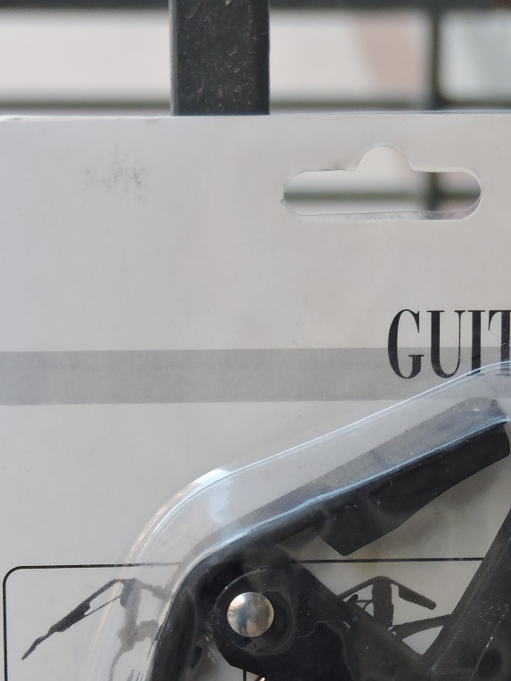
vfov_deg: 10.4
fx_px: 3740
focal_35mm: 190
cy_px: 599
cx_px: 382
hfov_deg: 7.8
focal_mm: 18.7
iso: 280
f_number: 4.2
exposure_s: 1/100
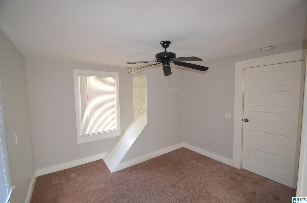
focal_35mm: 15
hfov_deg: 100.5
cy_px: 102
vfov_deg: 77.1
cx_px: 154
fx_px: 128
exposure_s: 1/60
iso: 720
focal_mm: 10
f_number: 3.5
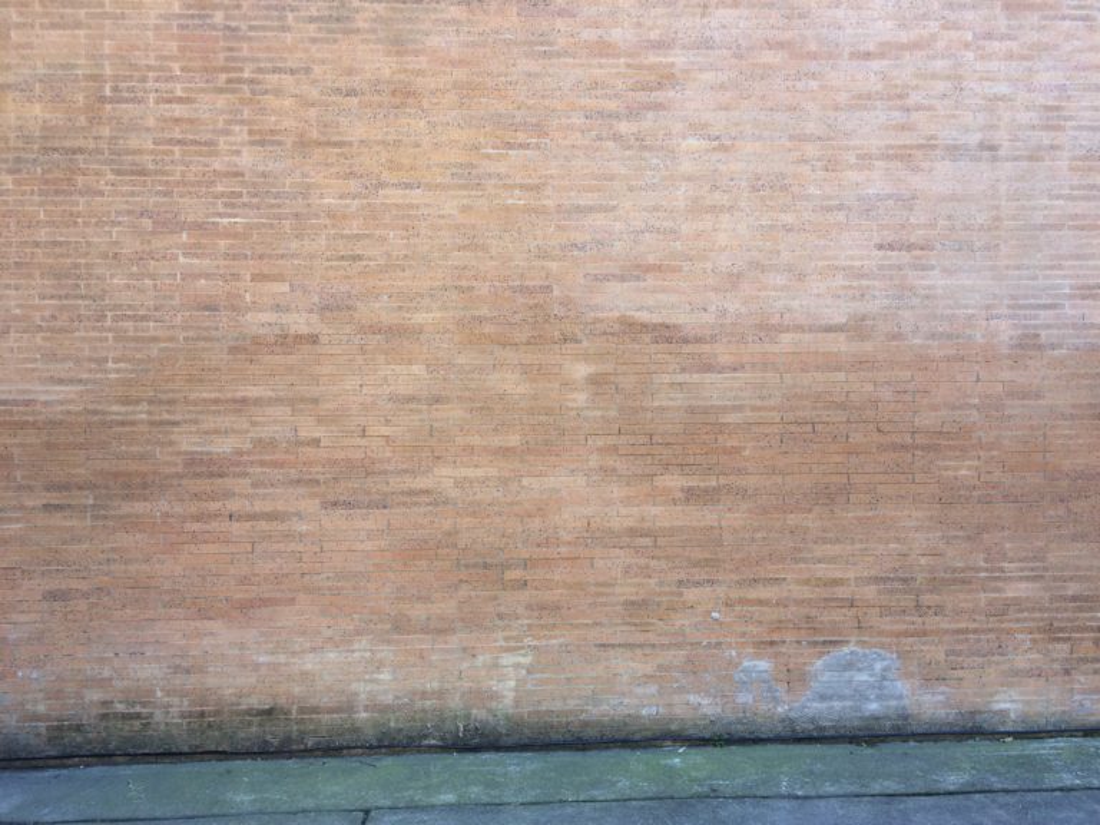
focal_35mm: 29
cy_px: 412
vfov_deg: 48.2
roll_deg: +2.7
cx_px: 550
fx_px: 922
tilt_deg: +1.1
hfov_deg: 61.7
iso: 40
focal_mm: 4.15
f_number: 2.2
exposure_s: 1/120
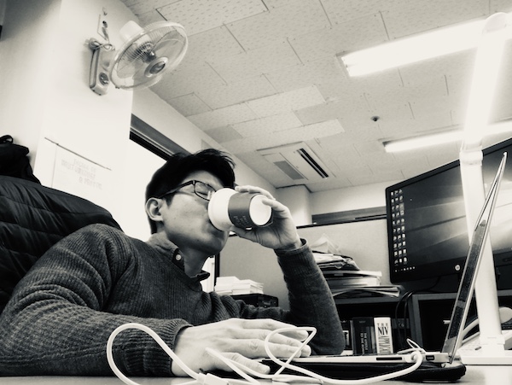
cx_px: 256
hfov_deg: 56.8
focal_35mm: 32
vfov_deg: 44.2
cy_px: 192
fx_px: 474
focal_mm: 2.87
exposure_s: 1/30
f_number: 2.2
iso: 50
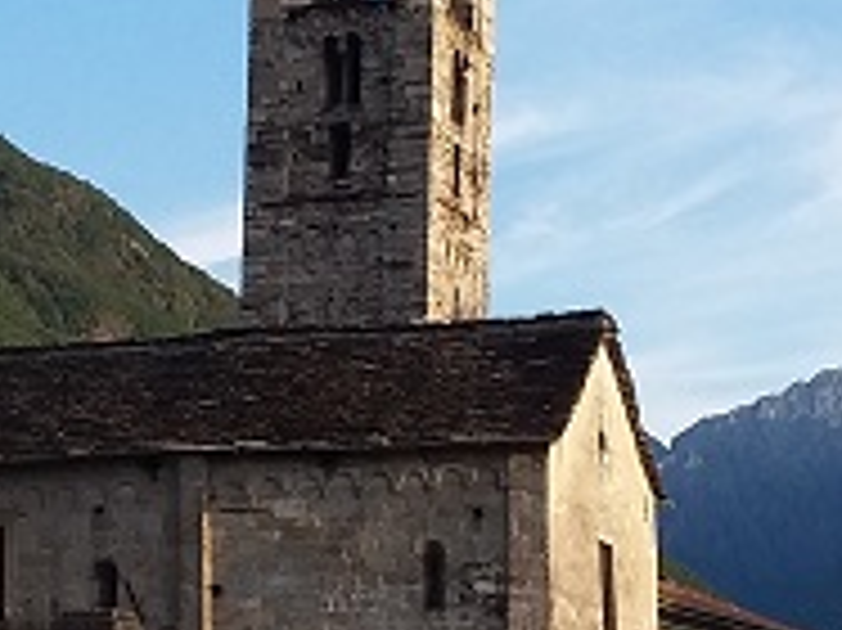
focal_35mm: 101
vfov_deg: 14.6
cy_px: 376
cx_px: 203
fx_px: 2455
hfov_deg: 19.3
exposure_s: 1/622
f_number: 1.9
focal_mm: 2.91
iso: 40
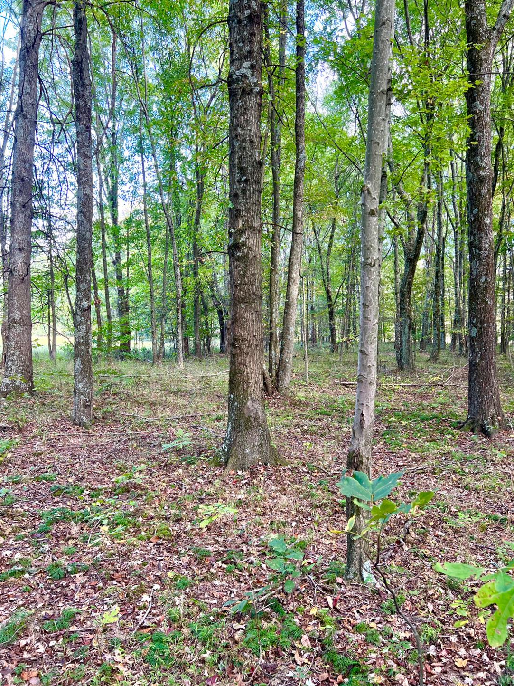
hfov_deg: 51.3
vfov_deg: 65.3
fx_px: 535
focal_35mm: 27
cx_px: 264
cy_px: 339
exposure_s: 1/124
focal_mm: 5.7
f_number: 1.5
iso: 64
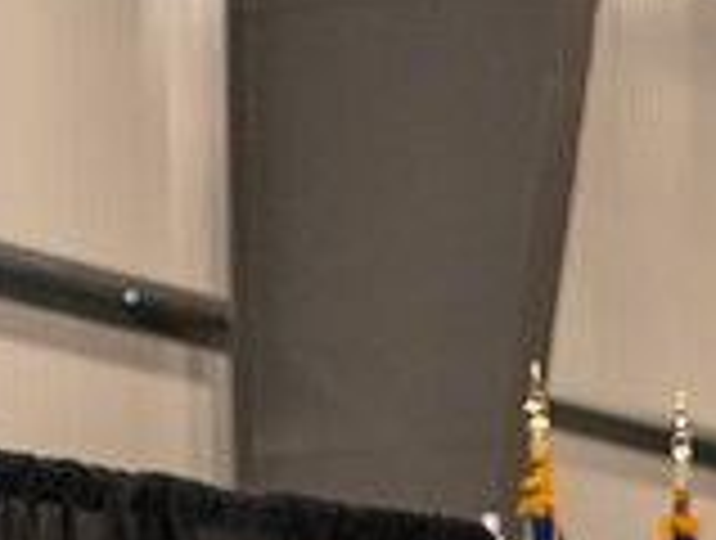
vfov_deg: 6.0
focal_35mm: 245
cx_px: 707
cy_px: 848
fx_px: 5079
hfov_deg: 8.0
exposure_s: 1/200
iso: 2500
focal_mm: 70
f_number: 5.6
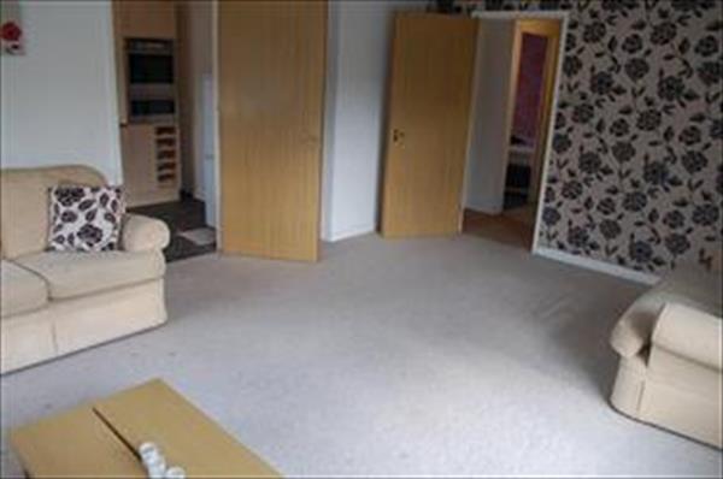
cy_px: 240
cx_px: 362
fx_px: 541
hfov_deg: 67.5
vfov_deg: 47.8
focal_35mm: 27
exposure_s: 1/80
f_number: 4.5
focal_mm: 18
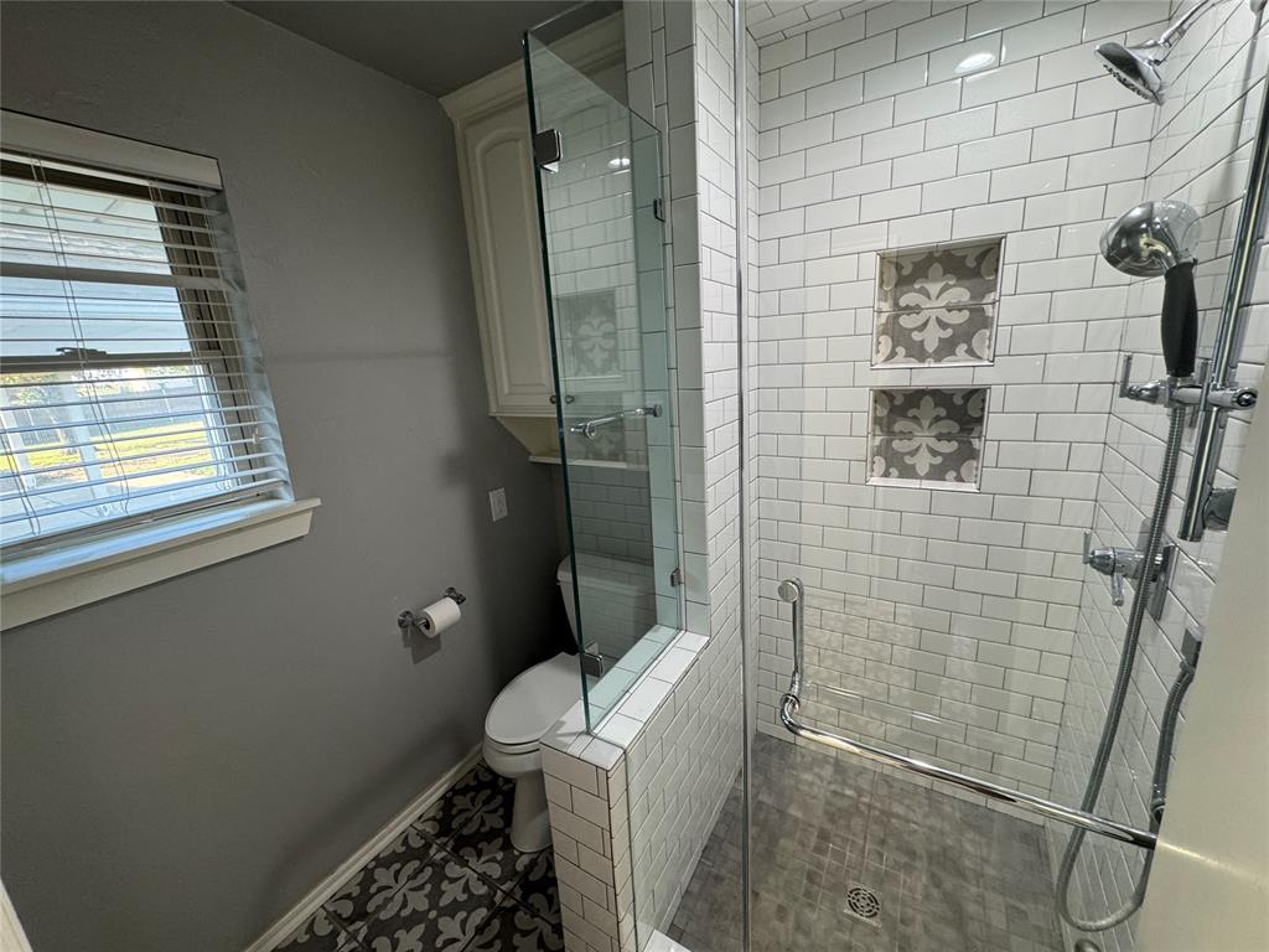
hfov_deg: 102.1
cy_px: 476
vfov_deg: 85.7
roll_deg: +4.0
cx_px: 634
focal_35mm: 14
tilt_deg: -12.5
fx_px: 513
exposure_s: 1/60
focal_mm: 2.22
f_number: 2.2
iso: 200
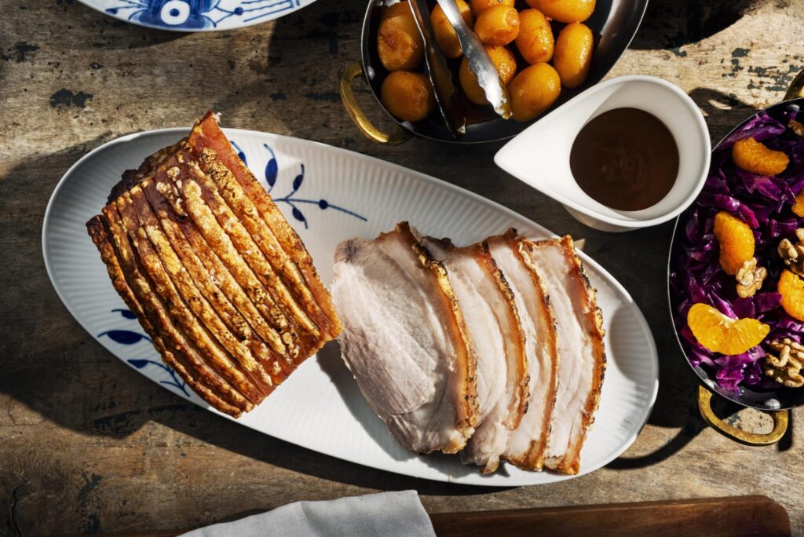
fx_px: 1117
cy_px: 268
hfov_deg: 39.6
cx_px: 402
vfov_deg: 27.0
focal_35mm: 50
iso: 200
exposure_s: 1/80
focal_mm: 50
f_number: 11
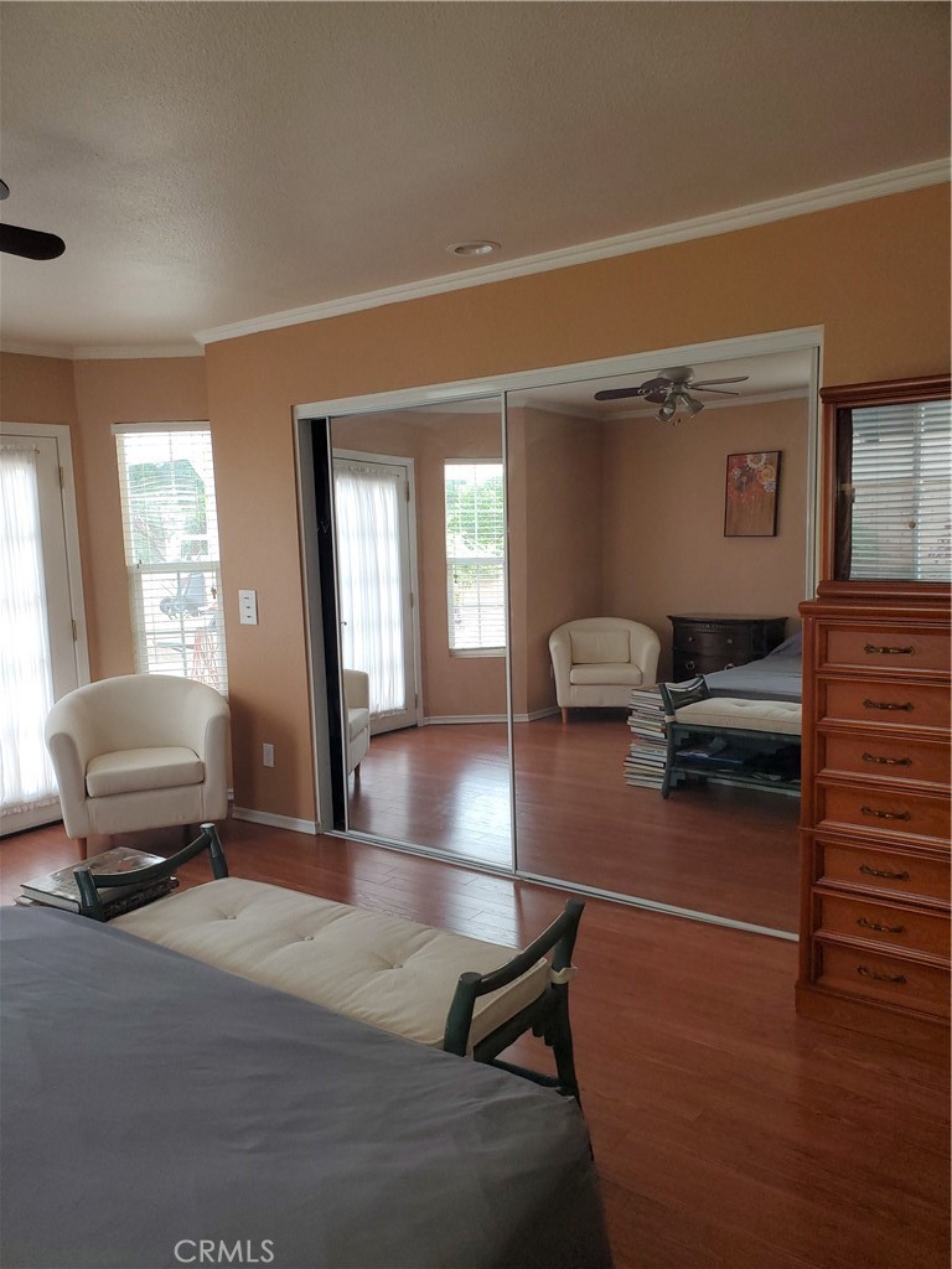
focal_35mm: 26
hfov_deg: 53.1
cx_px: 476
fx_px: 953
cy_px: 634
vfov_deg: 67.3
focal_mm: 4.3
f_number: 2.4
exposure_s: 1/60
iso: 125
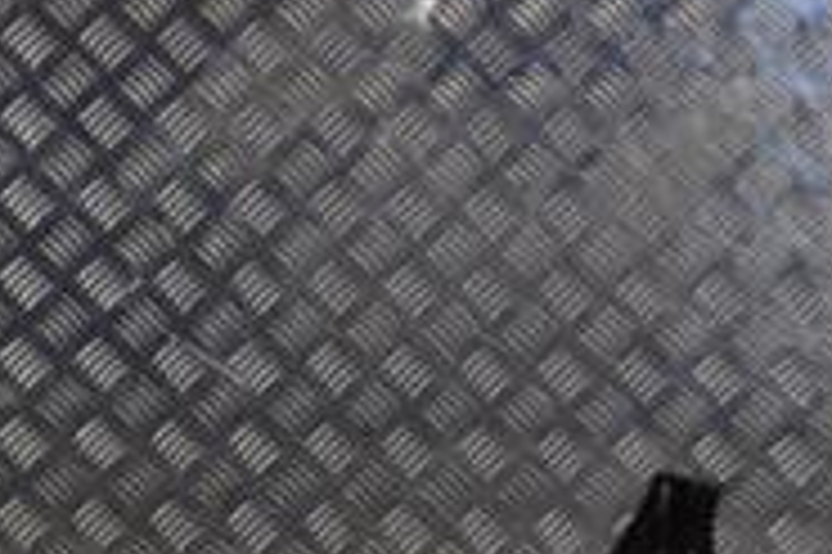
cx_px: 162
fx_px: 4941
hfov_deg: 9.6
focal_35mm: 214
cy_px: 396
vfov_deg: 6.4
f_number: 9
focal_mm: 44
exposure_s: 1/320
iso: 3200
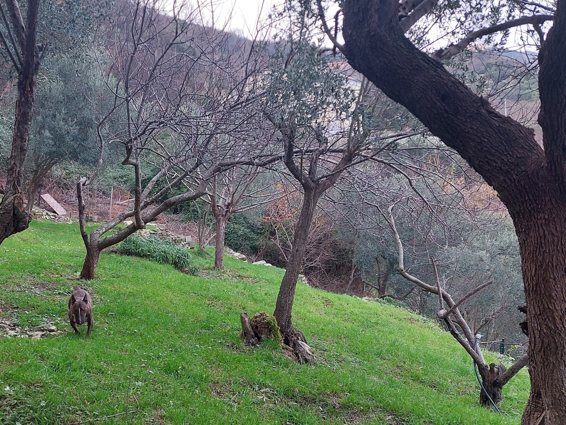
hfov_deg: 44.8
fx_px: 670
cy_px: 232
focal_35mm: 41
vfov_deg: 35.1
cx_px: 171
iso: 50
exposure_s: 1/50
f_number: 1.8
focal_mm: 5.23
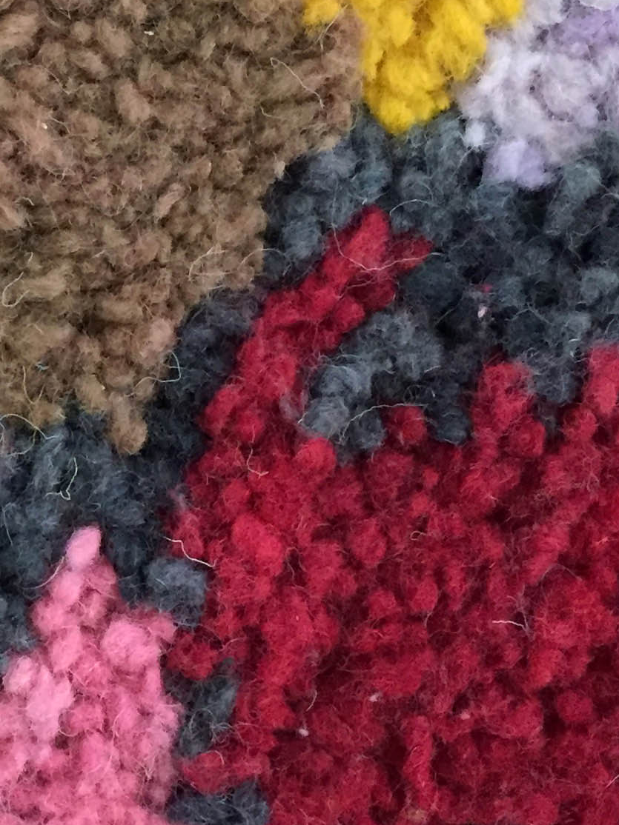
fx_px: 2027
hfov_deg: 16.4
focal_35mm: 85
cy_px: 358
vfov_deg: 23.0
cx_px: -184
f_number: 2.2
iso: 250
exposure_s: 1/25
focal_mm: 4.15
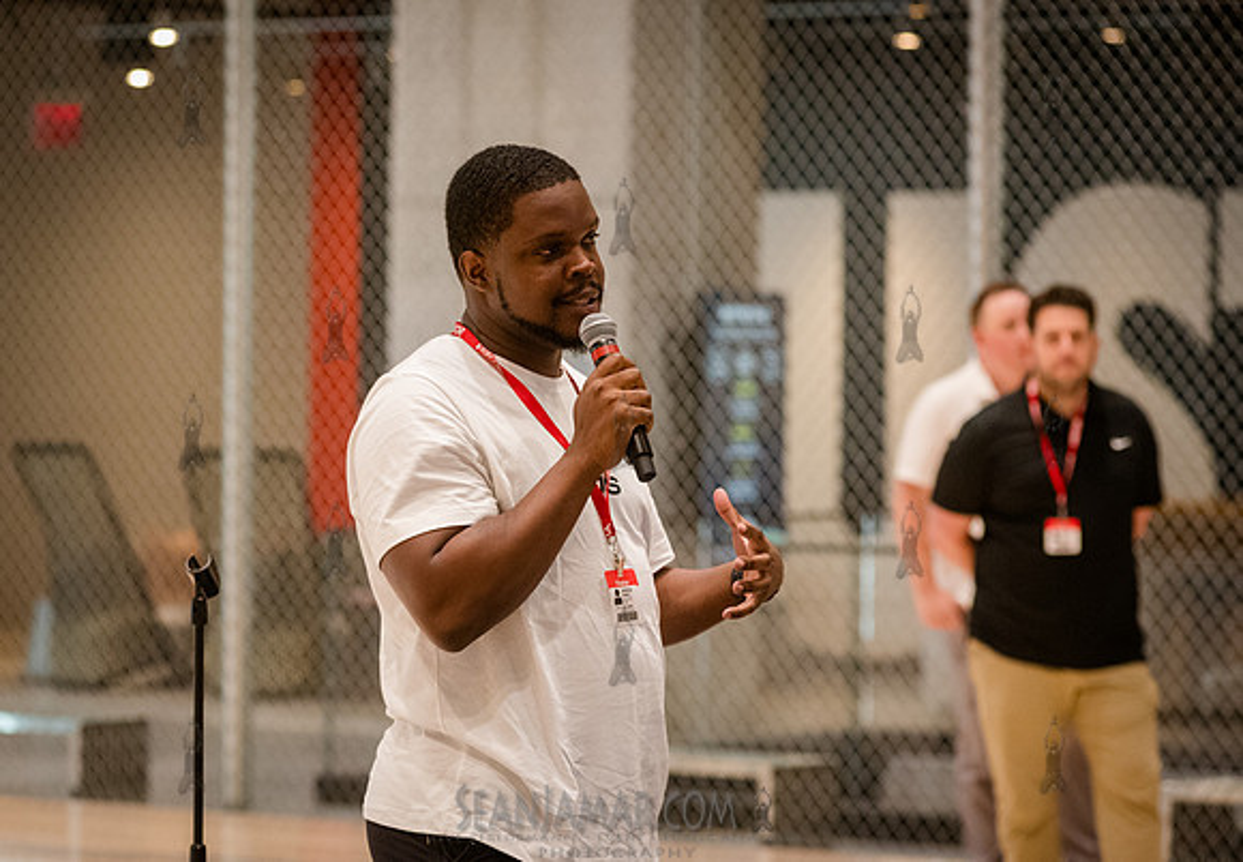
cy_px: 392
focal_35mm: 163
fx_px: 5701
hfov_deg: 12.4
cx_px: 540
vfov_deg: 8.6
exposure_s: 1/320
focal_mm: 145
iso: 5000
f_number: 4.5
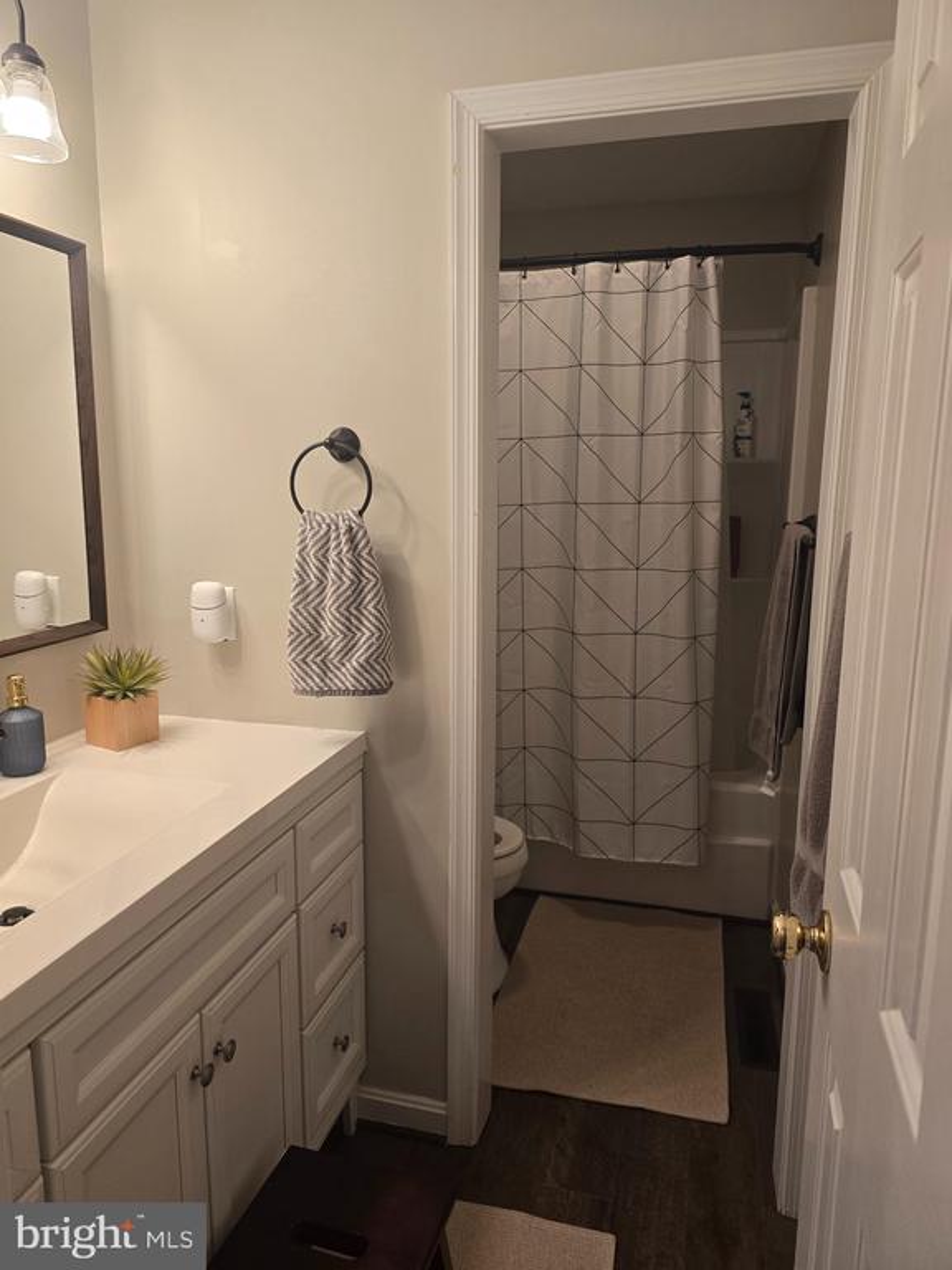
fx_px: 843
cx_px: 476
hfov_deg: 58.9
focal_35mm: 23
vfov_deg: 73.9
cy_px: 635
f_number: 1.7
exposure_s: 1/120
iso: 160
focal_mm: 6.3
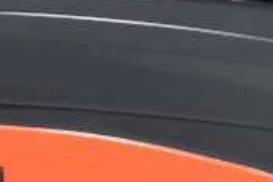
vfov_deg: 5.4
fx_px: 1935
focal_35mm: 255
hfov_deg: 7.9
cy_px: -47
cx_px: 412
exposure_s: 1/40
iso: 1600
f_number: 4.5
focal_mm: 24
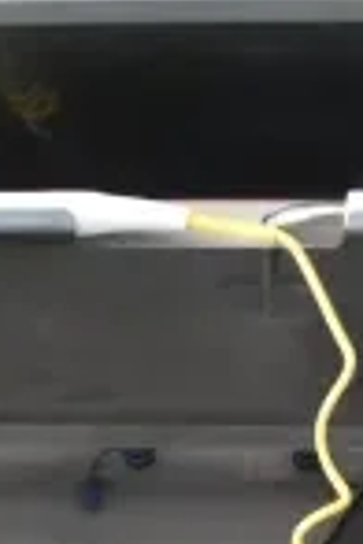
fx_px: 2541
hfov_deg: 8.0
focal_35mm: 168
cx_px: -211
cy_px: 1434
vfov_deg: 10.1
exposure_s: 1/100
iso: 6400
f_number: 5
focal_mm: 18
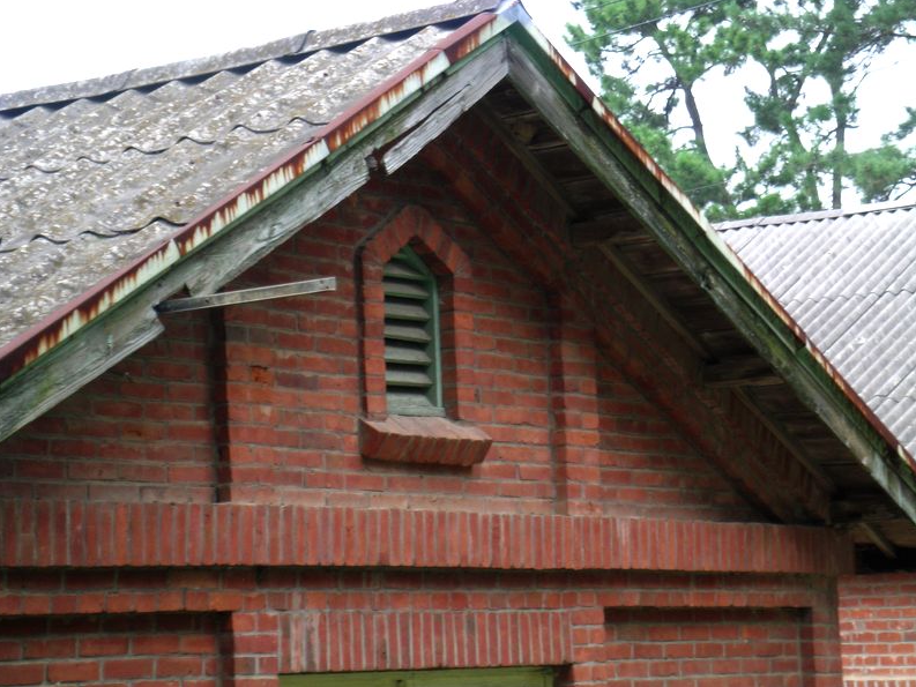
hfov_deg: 16.8
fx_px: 3096
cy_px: 343
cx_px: 455
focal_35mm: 117
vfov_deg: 12.7
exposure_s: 1/60.3
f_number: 4.6
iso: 55
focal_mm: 24
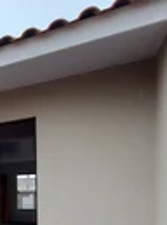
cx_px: -162
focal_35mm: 39
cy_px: 207
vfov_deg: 43.4
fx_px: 252
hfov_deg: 19.8
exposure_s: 1/642
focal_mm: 1.74
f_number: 2.2
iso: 50
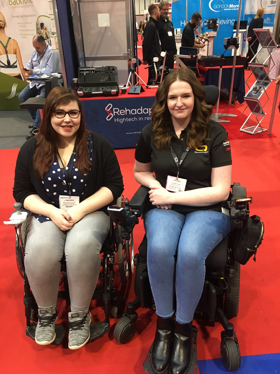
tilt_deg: -26.7
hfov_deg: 48.2
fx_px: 313
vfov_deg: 61.7
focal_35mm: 29
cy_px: 187
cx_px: 140
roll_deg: +2.0
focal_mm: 4.15
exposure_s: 1/33
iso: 200
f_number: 2.2
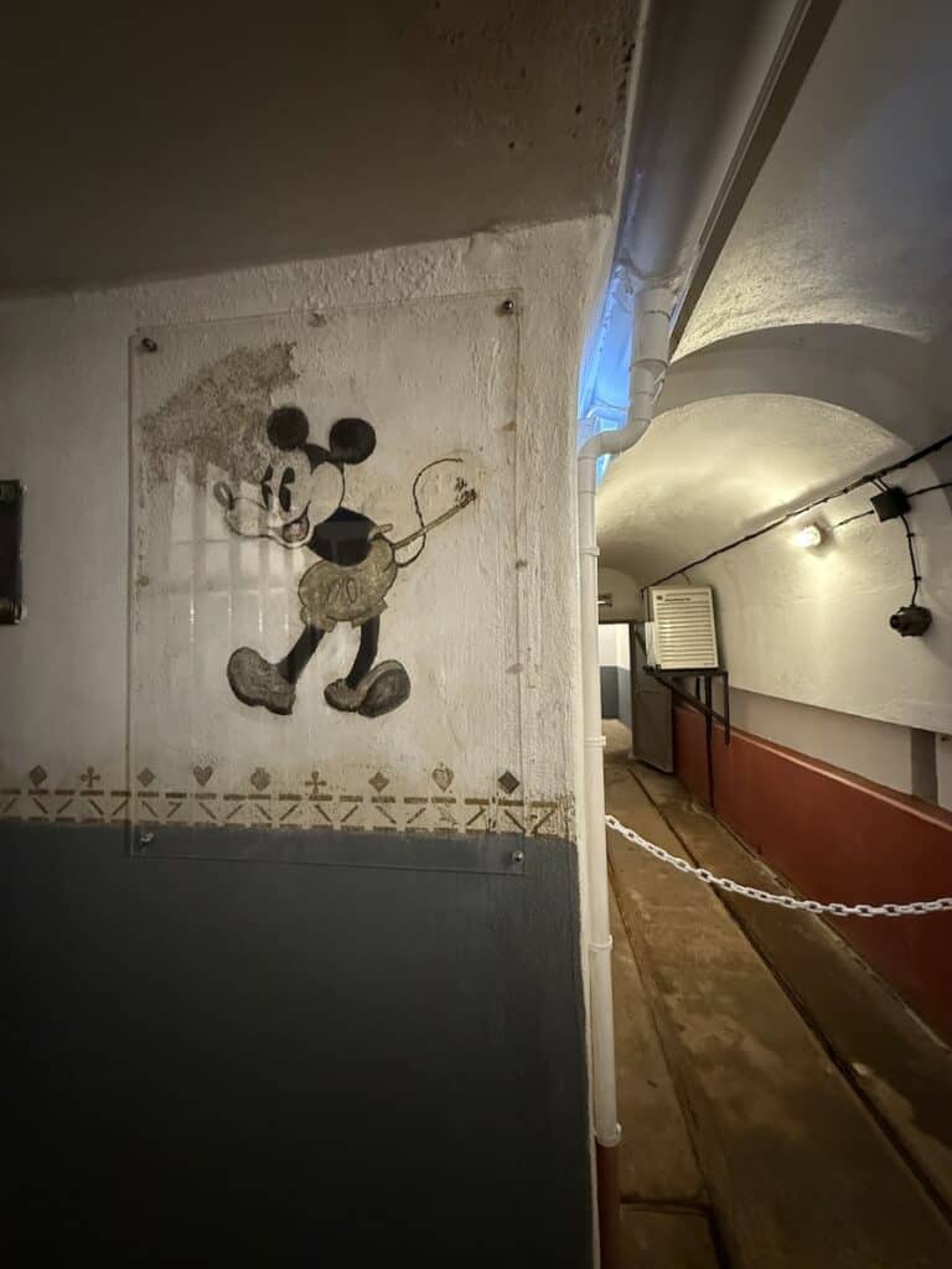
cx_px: 476
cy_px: 634
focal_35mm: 14
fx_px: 513
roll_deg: +0.5
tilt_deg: +3.1
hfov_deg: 85.7
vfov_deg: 102.1
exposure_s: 1/33
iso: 1000
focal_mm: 2.22
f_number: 2.2
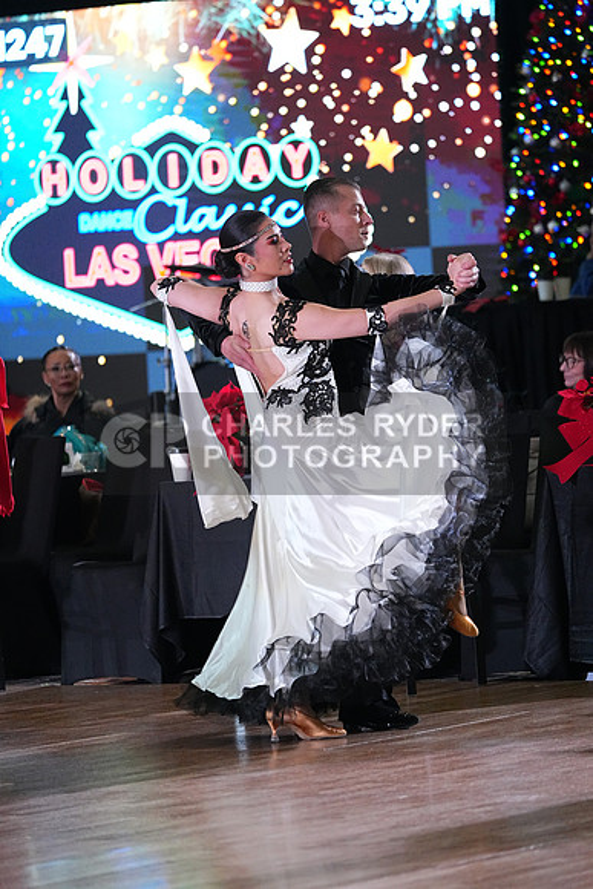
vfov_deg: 10.3
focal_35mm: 200
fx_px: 4938
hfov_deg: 6.9
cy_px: 444
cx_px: 296
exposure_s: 1/400
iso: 6400
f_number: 4
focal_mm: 200
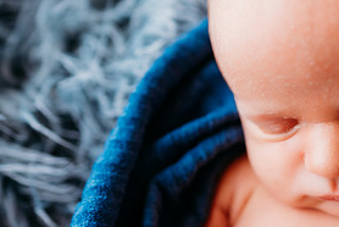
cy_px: 125
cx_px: 299
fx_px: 471
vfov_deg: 27.0
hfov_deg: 37.2
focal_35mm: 50
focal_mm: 24
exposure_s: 1/160
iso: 100
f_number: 2.5
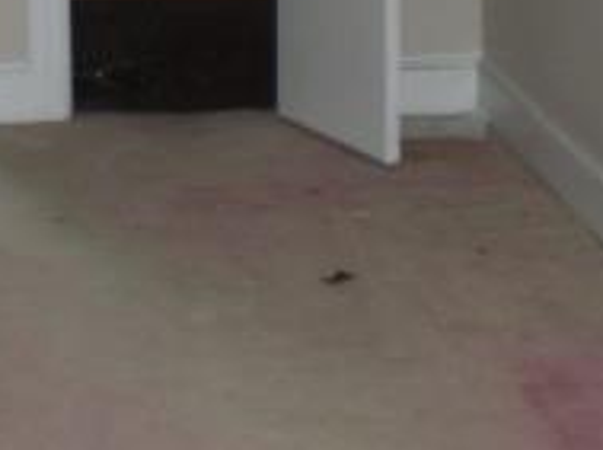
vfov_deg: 11.0
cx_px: 64
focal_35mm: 129
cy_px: -255
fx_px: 2243
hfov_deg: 15.1
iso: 200
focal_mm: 6.3
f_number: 3.1
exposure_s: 1/60
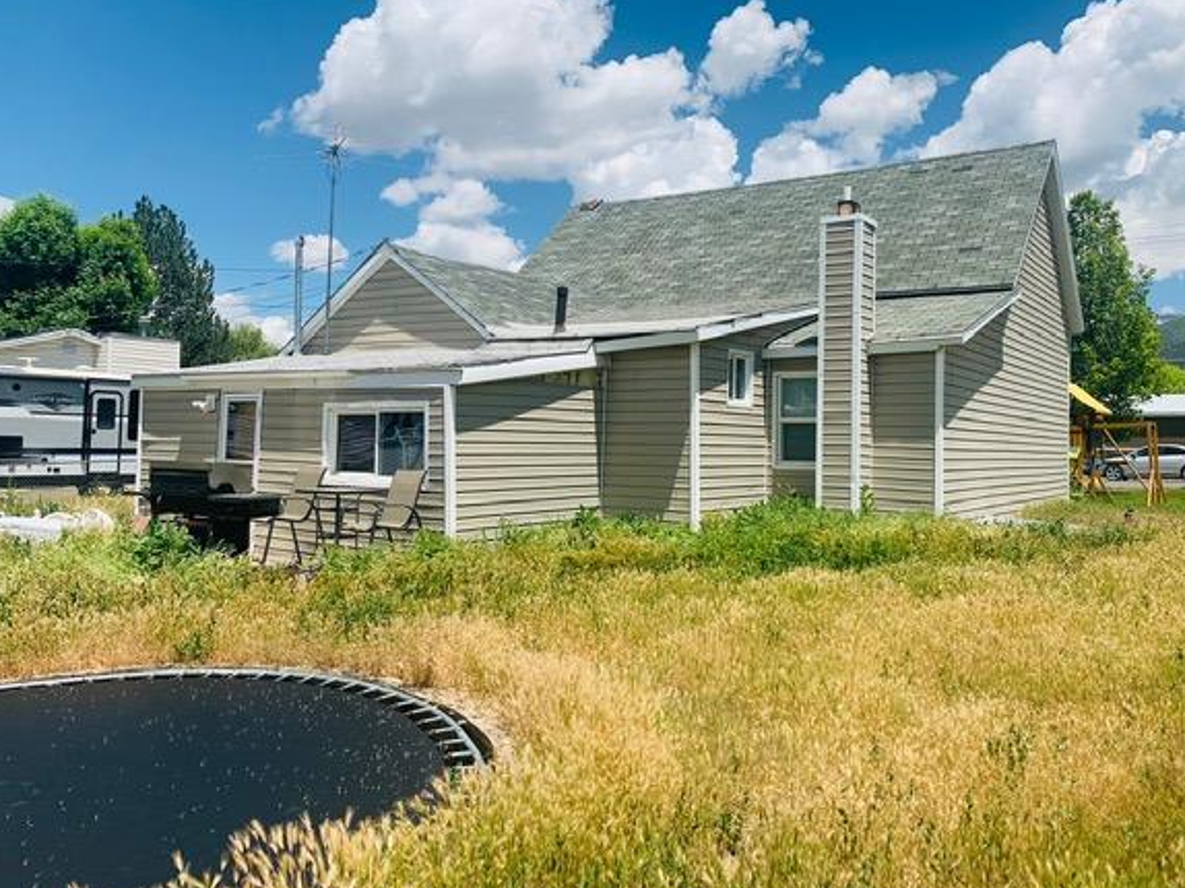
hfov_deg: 61.6
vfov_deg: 48.2
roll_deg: -2.2
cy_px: 419
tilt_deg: +3.5
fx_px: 992
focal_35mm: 29
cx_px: 630
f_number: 1.8
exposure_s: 1/3185
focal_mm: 4.25
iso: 25
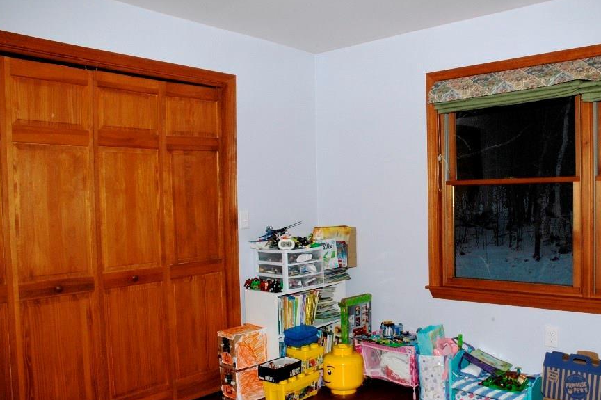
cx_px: 351
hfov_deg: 58.4
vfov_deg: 41.0
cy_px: 222
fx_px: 534
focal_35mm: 32
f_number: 16
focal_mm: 18
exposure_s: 1/60
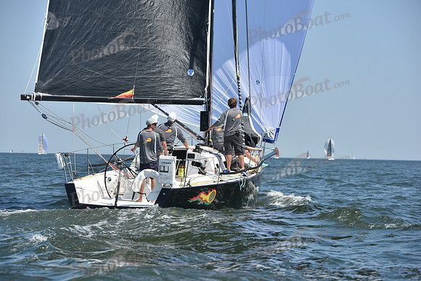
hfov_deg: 13.7
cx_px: 210
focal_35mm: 150
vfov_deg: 9.2
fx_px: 1754
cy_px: 140
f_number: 8
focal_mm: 150
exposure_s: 1/1250
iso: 250
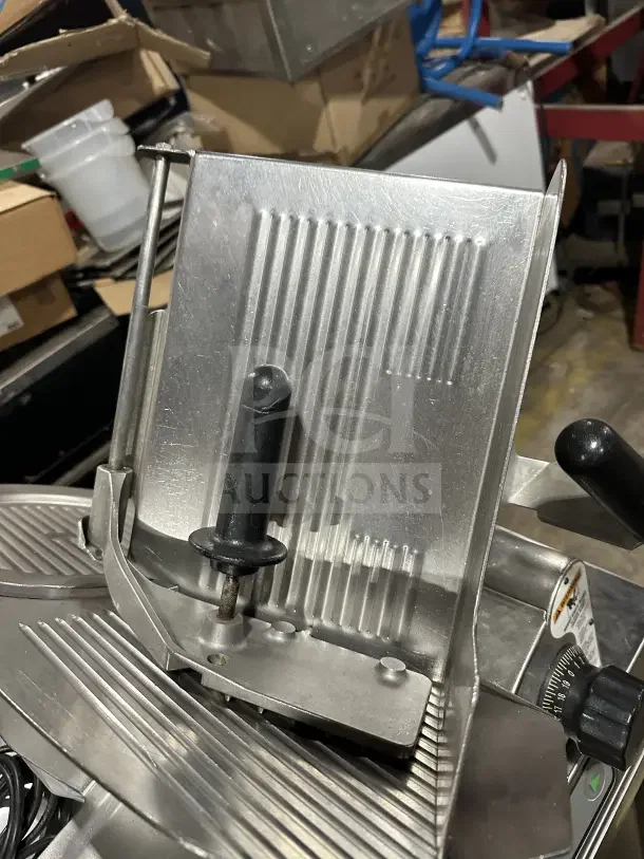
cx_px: 322
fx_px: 595
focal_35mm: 24
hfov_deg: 56.8
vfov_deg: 71.6
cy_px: 430
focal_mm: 6.86
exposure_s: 1/78
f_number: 1.78
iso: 250
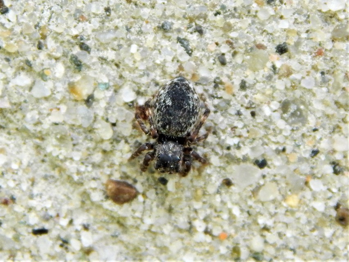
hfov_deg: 15.1
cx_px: 174
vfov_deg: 11.3
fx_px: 1321
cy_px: 131
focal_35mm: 131
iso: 400
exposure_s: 1/200
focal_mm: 23.4
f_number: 4.8
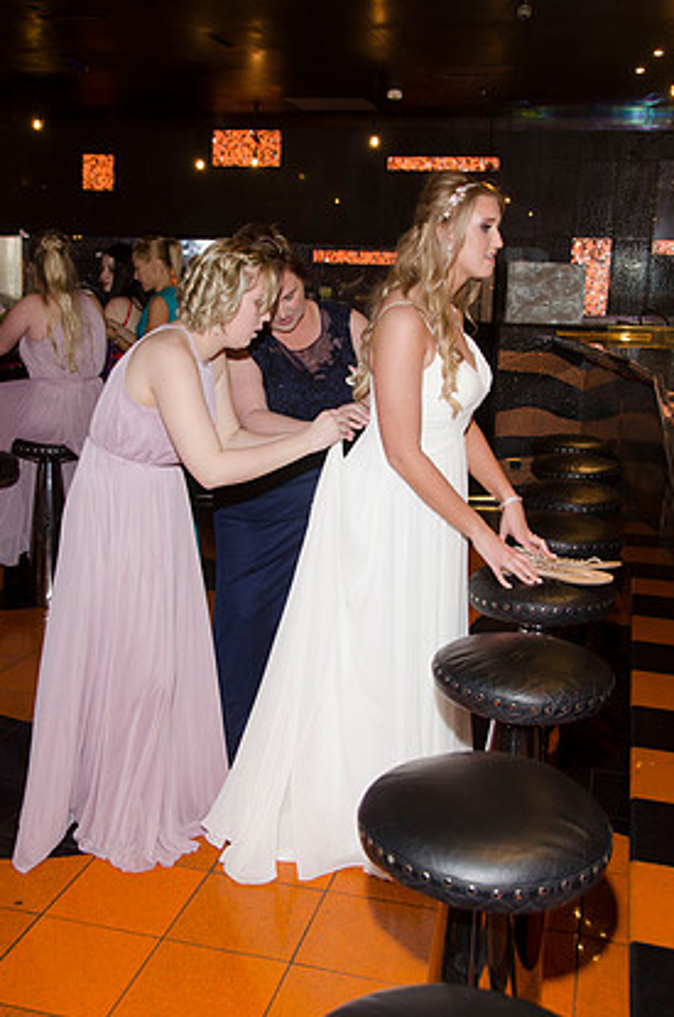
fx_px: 1100
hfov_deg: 34.1
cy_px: 475
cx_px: 319
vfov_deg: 49.6
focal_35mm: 39
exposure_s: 1/60
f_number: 5.6
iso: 400
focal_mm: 24
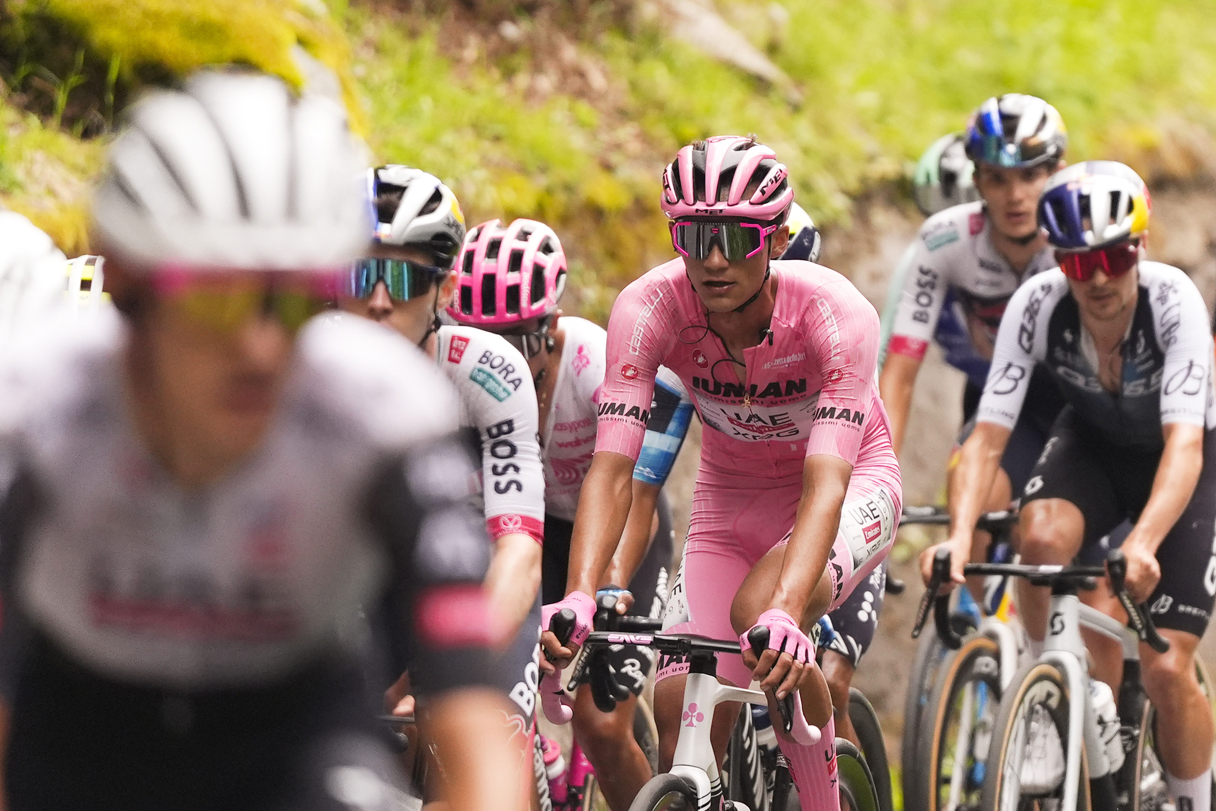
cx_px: 697
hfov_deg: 7.7
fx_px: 9051
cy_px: 444
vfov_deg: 5.1
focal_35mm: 268
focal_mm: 200
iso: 1250
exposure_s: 1/2000
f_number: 2.8
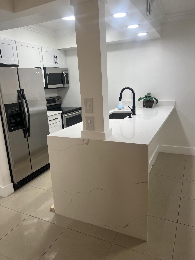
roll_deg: +2.5
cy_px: 130
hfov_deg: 53.1
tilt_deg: -11.4
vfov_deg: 67.3
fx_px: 195
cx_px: 98
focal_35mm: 26
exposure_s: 1/120
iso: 50
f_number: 1.5
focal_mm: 5.7
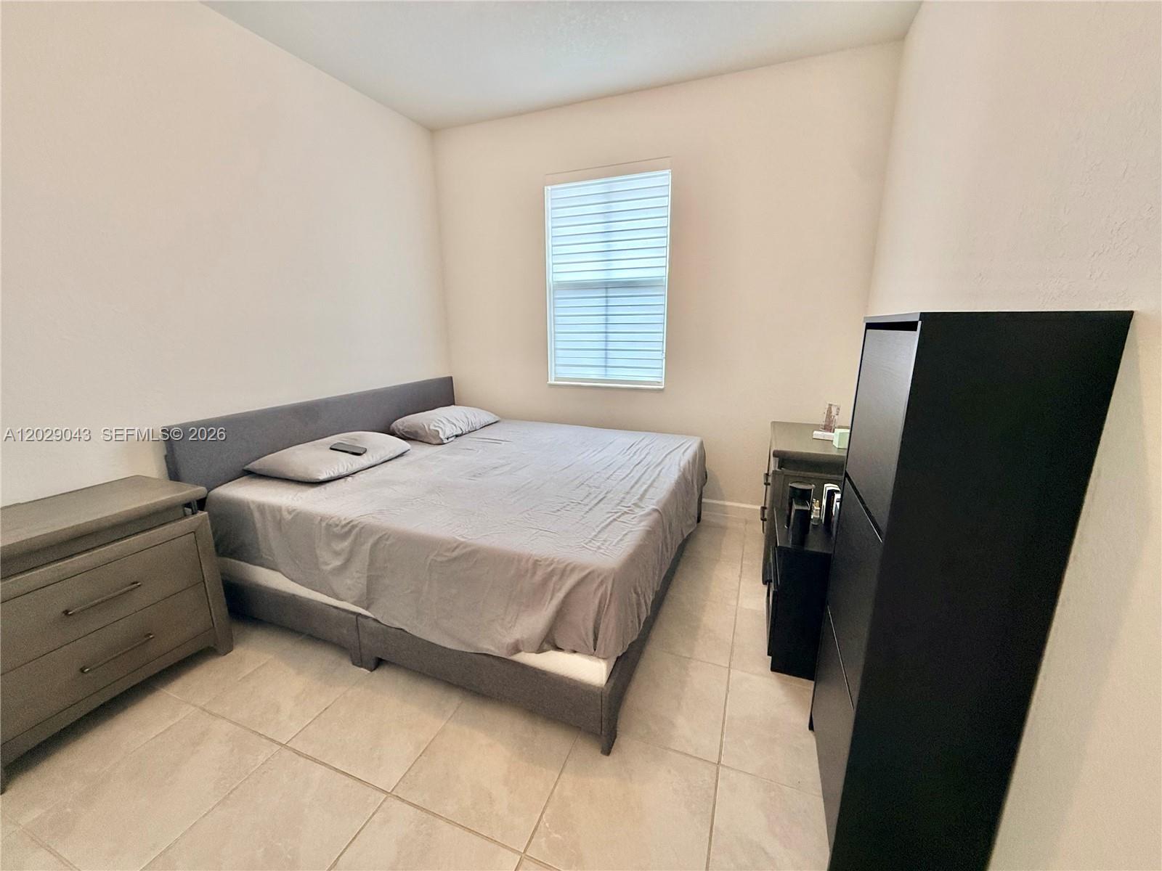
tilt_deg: -13.2
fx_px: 470
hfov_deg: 102.1
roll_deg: +0.3
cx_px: 581
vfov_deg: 85.7
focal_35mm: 14
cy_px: 436
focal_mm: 2.22
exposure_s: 1/120
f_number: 2.2
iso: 200
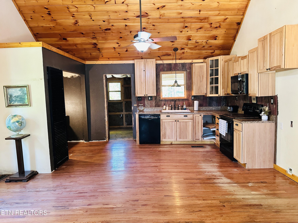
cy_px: 112
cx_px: 149
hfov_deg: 71.6
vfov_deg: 56.8
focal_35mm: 24
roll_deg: +1.7
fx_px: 207
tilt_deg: -5.3
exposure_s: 1/60
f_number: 1.78
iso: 640
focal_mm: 6.86
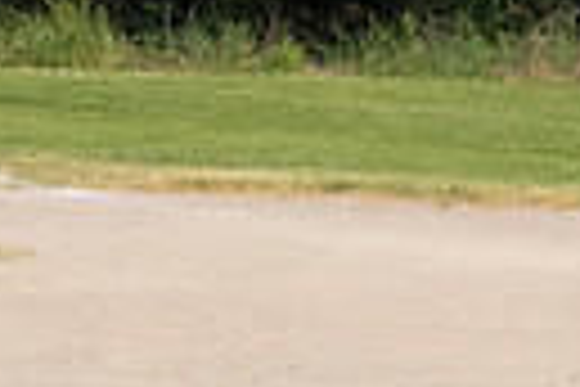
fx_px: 7153
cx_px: -423
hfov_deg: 4.6
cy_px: 153
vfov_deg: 3.1
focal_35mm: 444
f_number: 6.3
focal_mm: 66
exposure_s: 1/2000
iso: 640
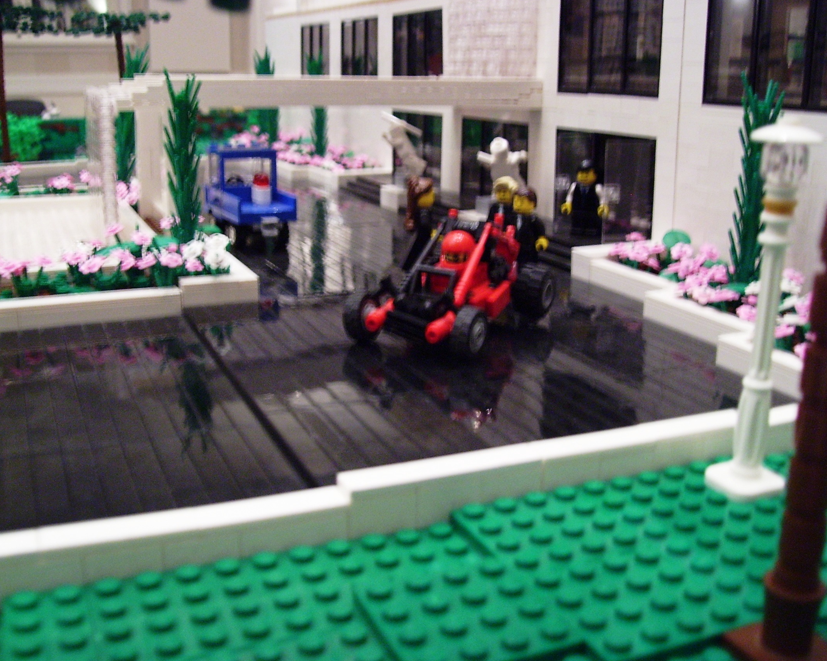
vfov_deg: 39.1
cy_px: 330
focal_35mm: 38
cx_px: 390
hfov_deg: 47.9
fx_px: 930
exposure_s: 1/8
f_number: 2.7
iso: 160
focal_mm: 6
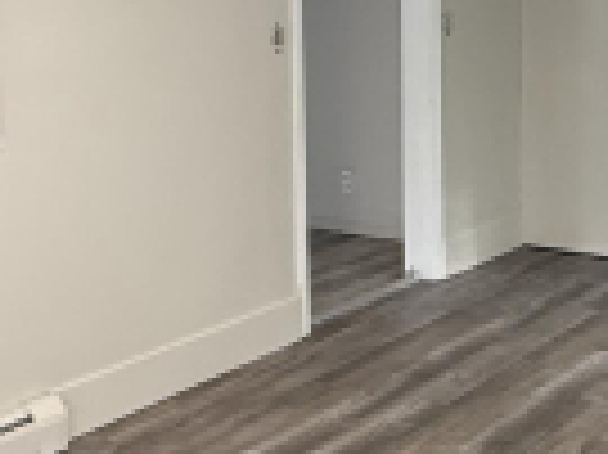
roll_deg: +1.1
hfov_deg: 27.9
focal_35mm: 69
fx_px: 1211
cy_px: 148
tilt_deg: -9.6
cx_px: 439
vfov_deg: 21.2
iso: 500
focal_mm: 2.22
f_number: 2.2
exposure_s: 1/120
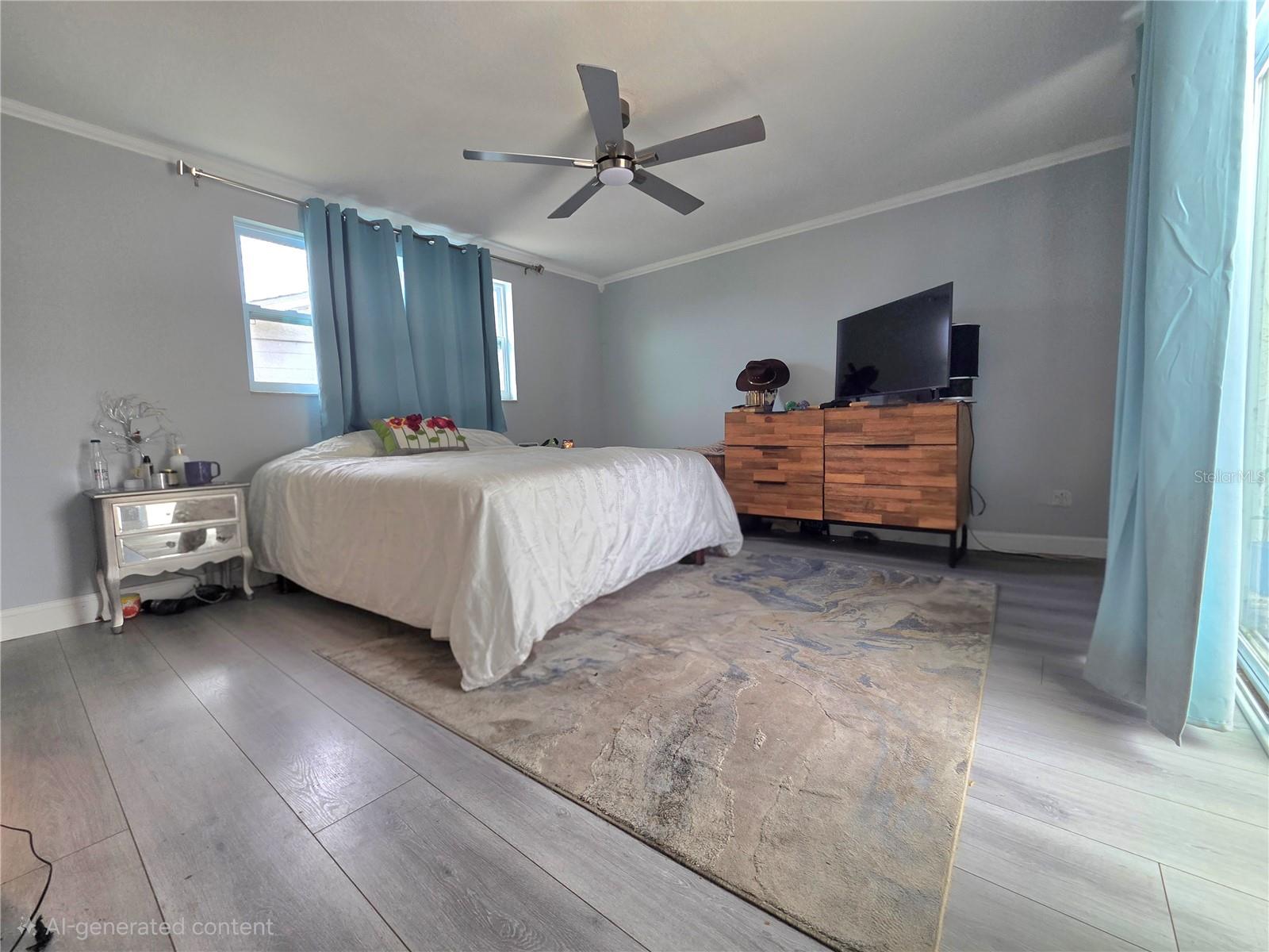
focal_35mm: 13
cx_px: 634
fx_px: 477
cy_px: 476
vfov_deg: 89.9
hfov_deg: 106.2
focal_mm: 2.2
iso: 80
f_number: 2.2
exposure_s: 1/120
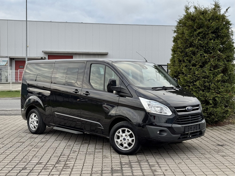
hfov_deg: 39.7
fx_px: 326
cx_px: 118
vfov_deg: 30.3
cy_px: 88
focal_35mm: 48
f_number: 1.78
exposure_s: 1/503
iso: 64
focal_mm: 6.76
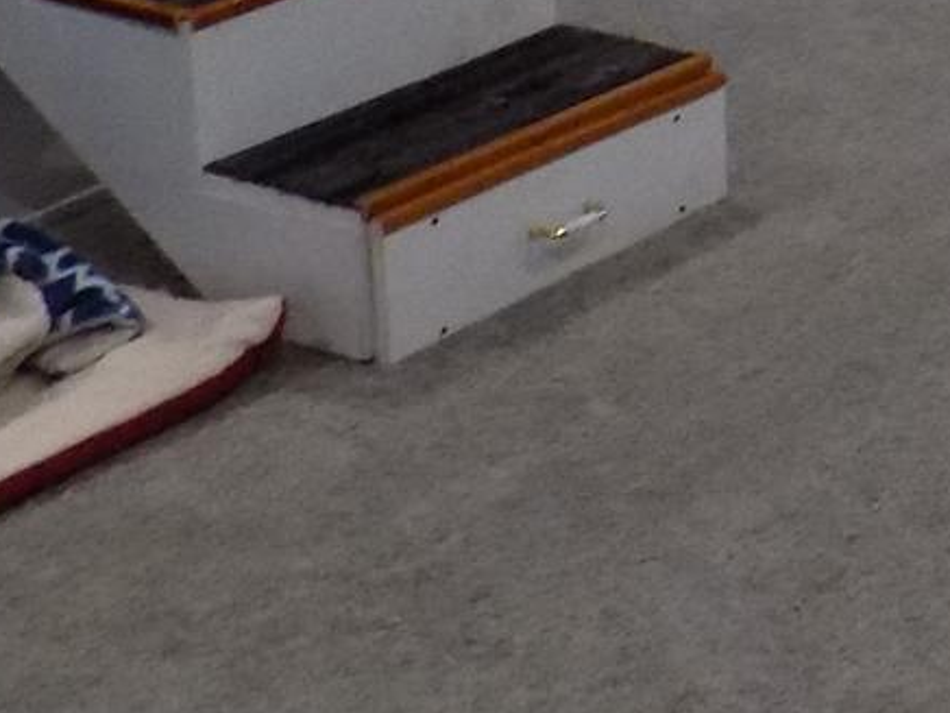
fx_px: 2964
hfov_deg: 14.5
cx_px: 1993
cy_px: -763
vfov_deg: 12.0
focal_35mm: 108
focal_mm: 4
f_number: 3.1
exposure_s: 1/30
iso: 320
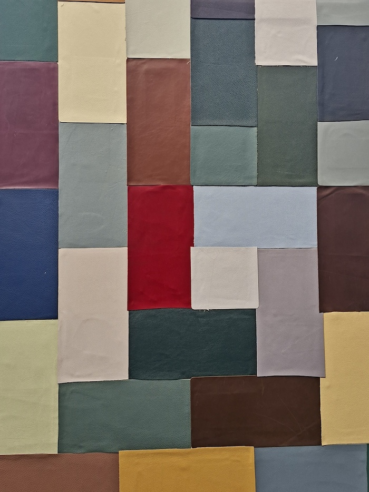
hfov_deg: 58.9
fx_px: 327
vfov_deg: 73.9
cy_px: 246
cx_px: 184
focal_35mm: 23
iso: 50
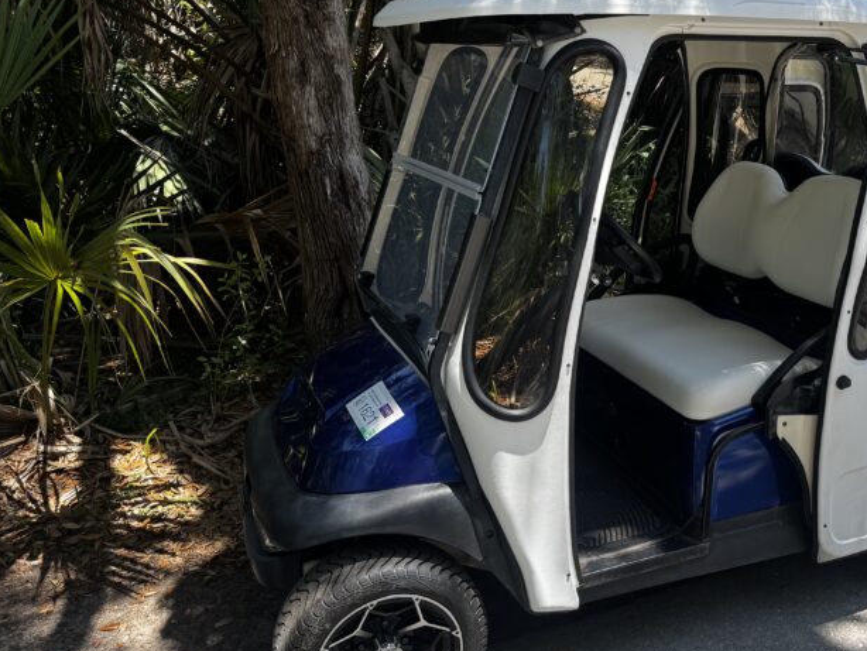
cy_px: 308
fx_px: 1002
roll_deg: -0.3
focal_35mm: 40
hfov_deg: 44.6
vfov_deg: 36.0
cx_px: 688
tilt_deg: -14.2
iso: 80
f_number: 1.78
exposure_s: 1/723
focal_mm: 6.76
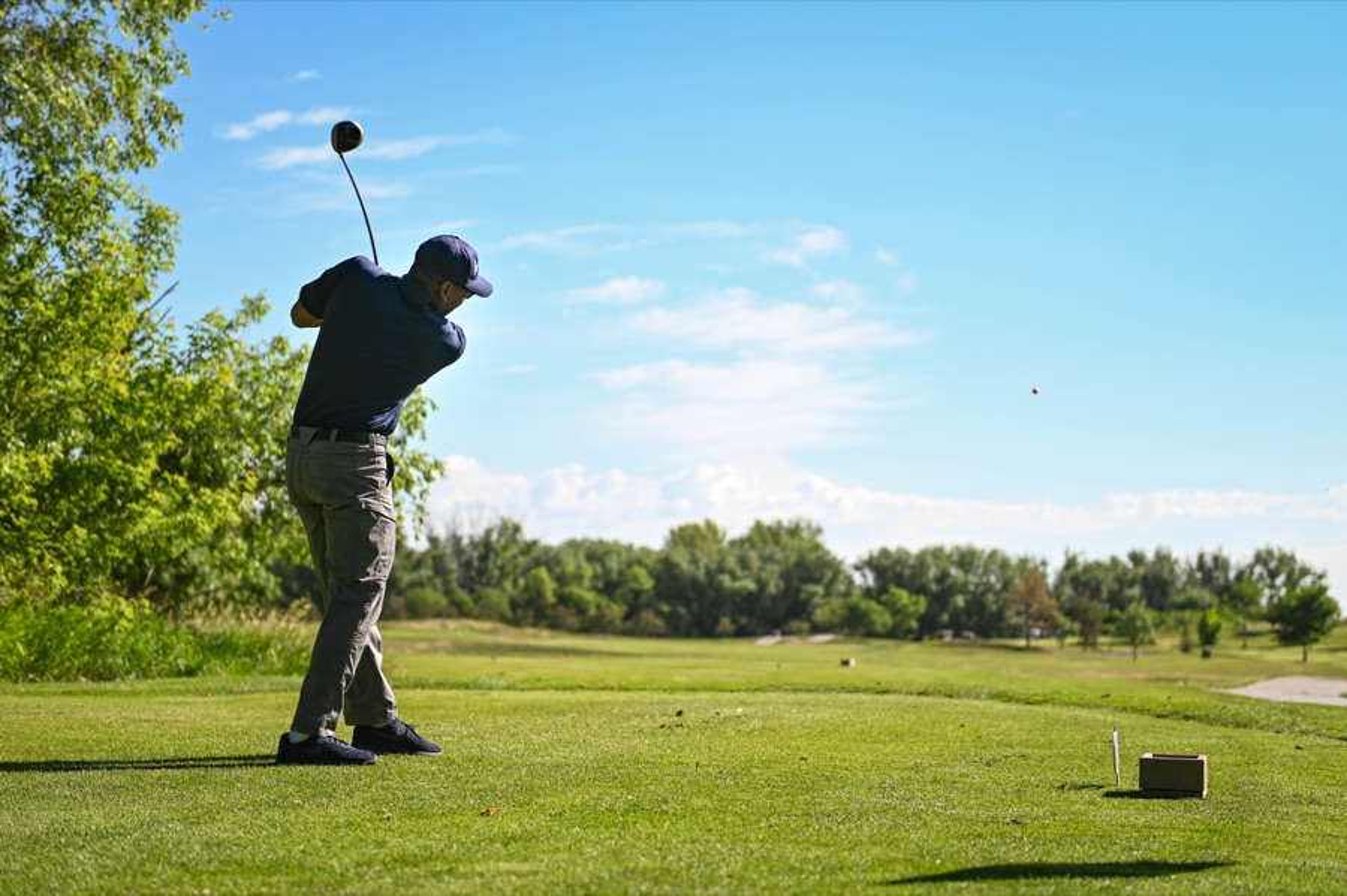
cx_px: 674
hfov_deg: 35.7
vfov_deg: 24.2
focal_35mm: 56
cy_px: 448
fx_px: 2094
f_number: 2.8
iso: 100
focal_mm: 56
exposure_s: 1/1600
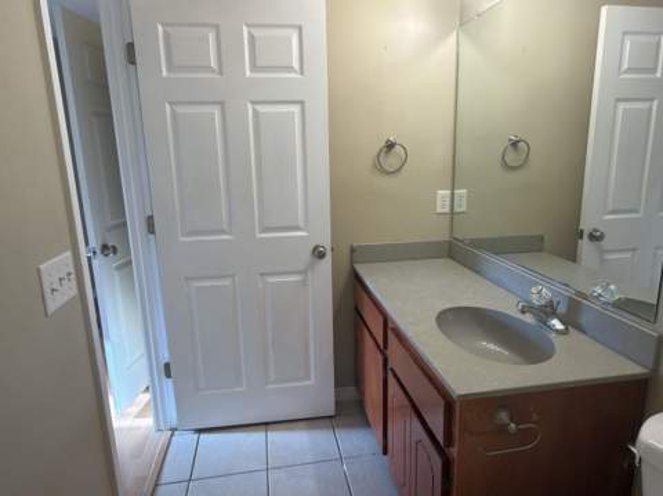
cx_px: 332
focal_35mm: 22
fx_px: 421
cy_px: 248
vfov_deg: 61.0
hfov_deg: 76.4
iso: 40
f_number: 2.2
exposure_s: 1/60
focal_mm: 2.22
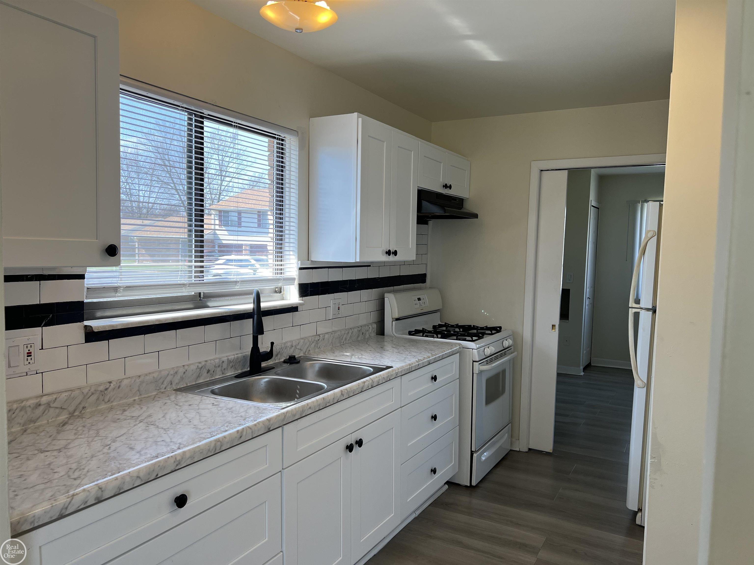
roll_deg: -0.6
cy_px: 282
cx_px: 377
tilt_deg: -3.7
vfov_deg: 53.1
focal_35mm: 26
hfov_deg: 67.3
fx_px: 566
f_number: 1.5
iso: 50
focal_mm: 5.7
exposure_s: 1/306
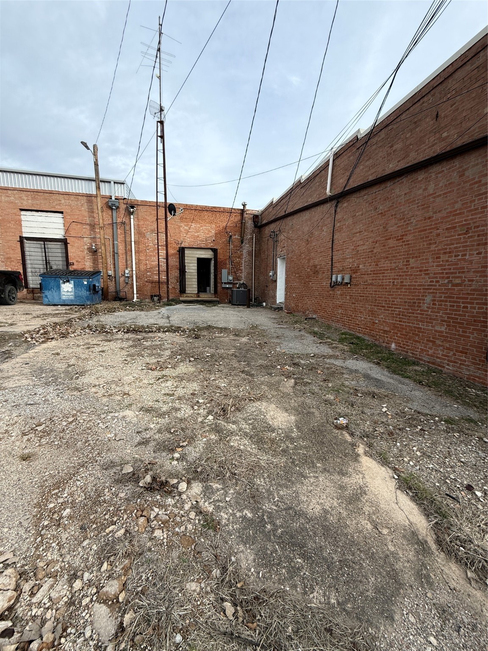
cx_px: 244
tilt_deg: -8.6
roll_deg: -1.9
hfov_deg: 85.7
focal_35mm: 14
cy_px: 326
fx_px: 263
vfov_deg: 102.1
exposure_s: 1/514
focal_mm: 2.22
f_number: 2.2
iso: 50
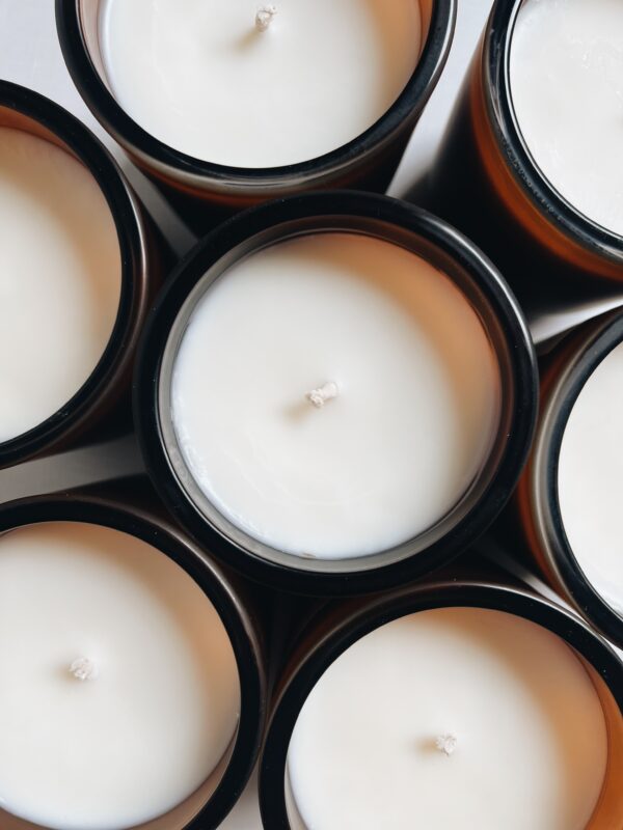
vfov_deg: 67.3
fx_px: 624
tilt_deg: -89.3
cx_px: 312
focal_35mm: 26
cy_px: 415
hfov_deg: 53.1
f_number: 1.5
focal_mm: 5.7
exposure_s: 1/141
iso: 32
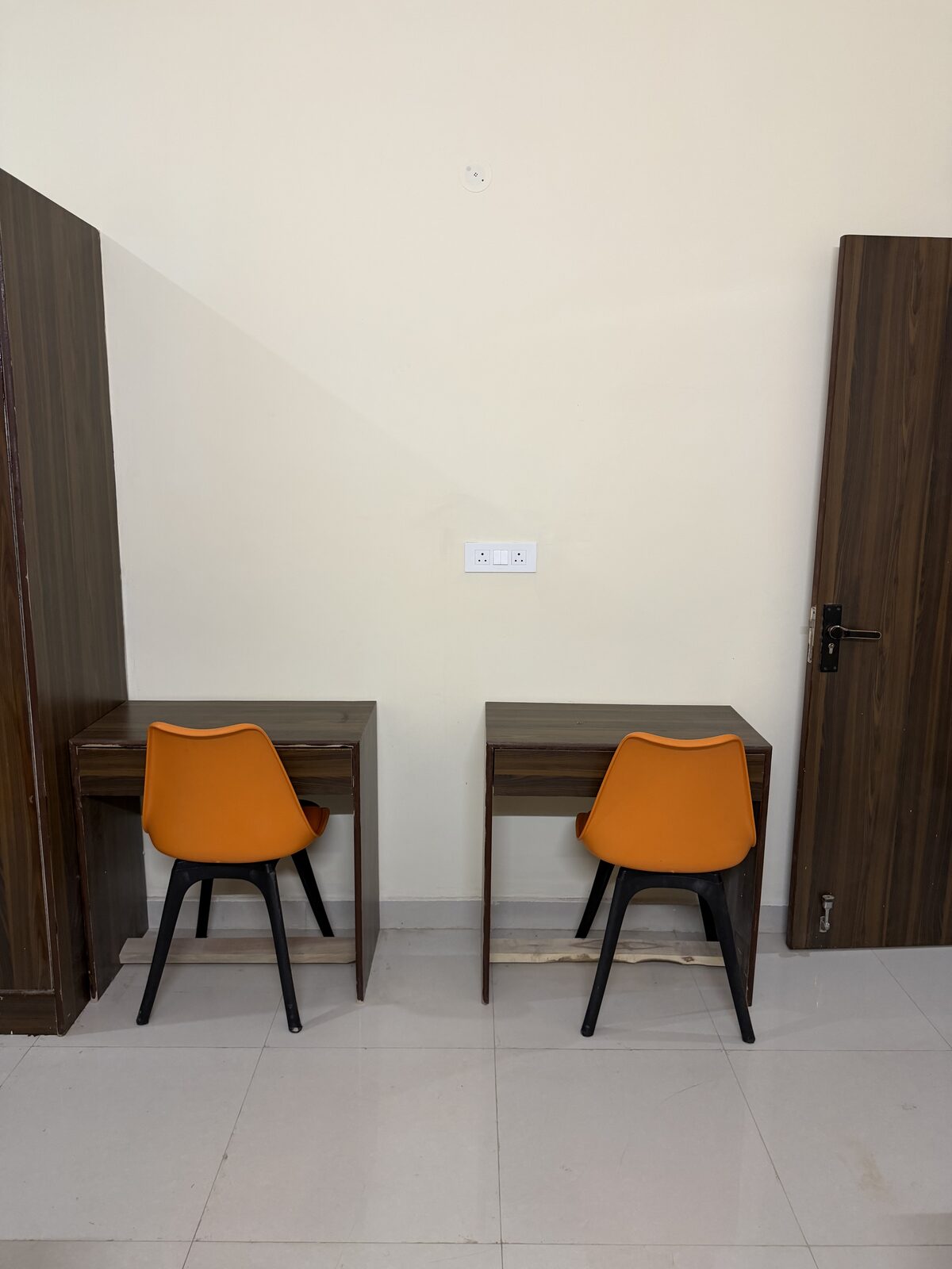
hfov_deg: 56.8
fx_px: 880
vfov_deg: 71.6
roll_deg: -0.6
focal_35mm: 24
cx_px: 476
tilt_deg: -9.8
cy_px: 634
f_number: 1.78
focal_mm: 6.76
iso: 200
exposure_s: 1/50
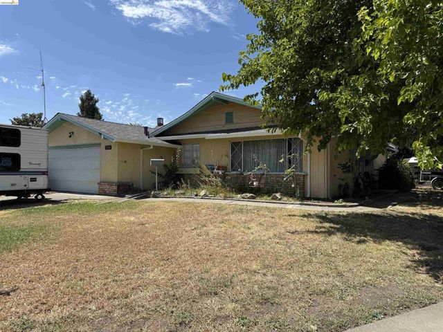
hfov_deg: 71.6
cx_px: 222
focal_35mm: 24
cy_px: 166
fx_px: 307
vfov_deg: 56.8
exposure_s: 1/4167
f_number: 1.78
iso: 80
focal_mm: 6.76
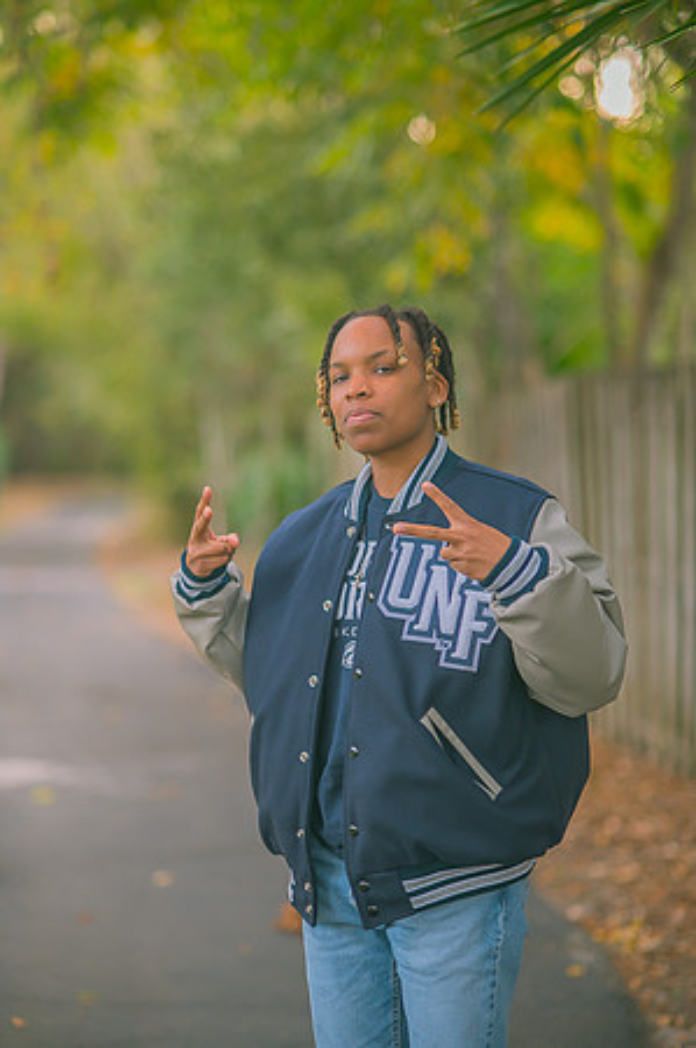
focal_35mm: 85
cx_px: 348
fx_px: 2471
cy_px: 524
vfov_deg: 23.9
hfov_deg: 16.0
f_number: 2.2
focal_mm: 85
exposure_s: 1/200
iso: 400
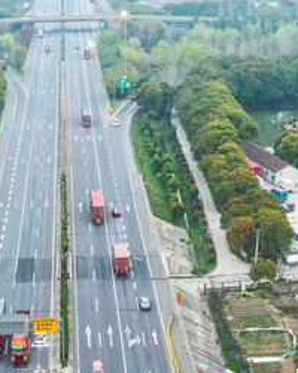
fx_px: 926
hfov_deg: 18.2
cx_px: 79
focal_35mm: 84
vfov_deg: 22.3
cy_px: 325
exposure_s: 1/20
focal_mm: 10.26
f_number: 5
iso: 400
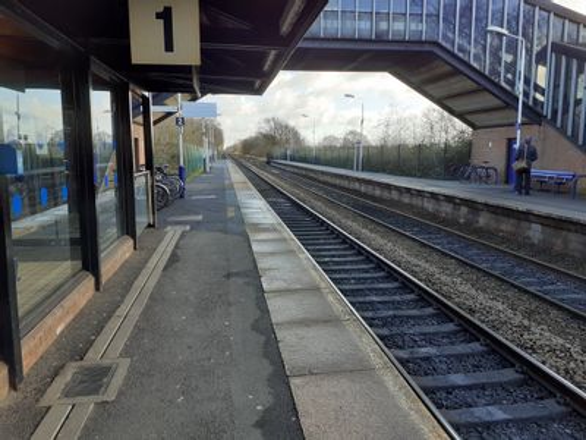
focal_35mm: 27
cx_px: 293
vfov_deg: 51.4
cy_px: 220
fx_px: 457
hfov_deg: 65.3
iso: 40
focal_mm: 3.6
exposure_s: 1/247
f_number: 1.9
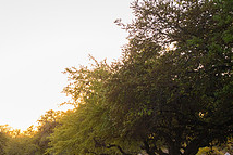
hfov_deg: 28.9
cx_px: -1
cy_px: 127
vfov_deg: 20.7
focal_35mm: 65
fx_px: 421
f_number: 4
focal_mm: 24
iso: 800
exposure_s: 1/800
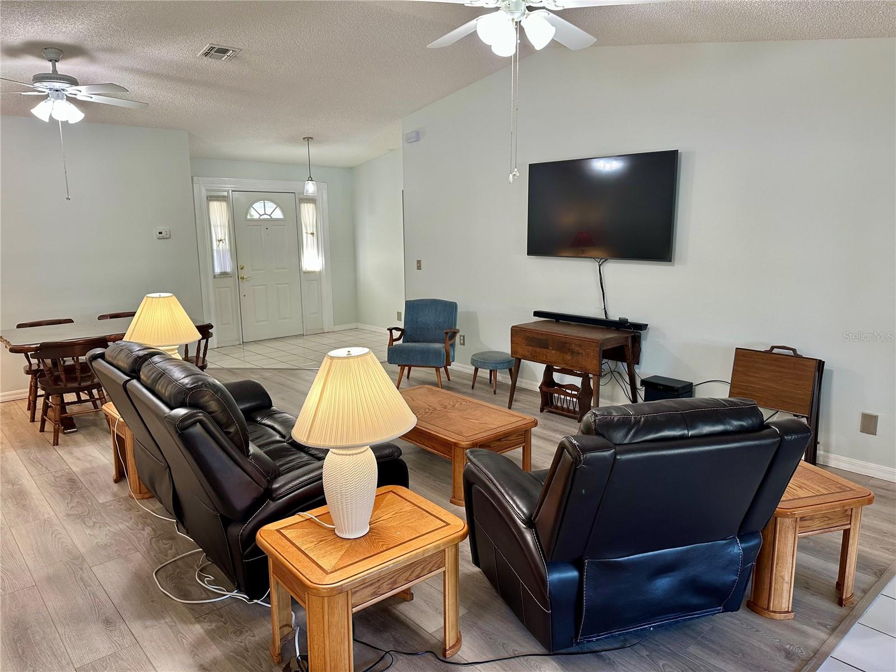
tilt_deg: -10.2
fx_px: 621
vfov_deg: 56.8
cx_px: 448
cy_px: 336
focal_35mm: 24
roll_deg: +0.6
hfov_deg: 71.6
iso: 125
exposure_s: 1/60
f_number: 1.78
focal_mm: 6.86
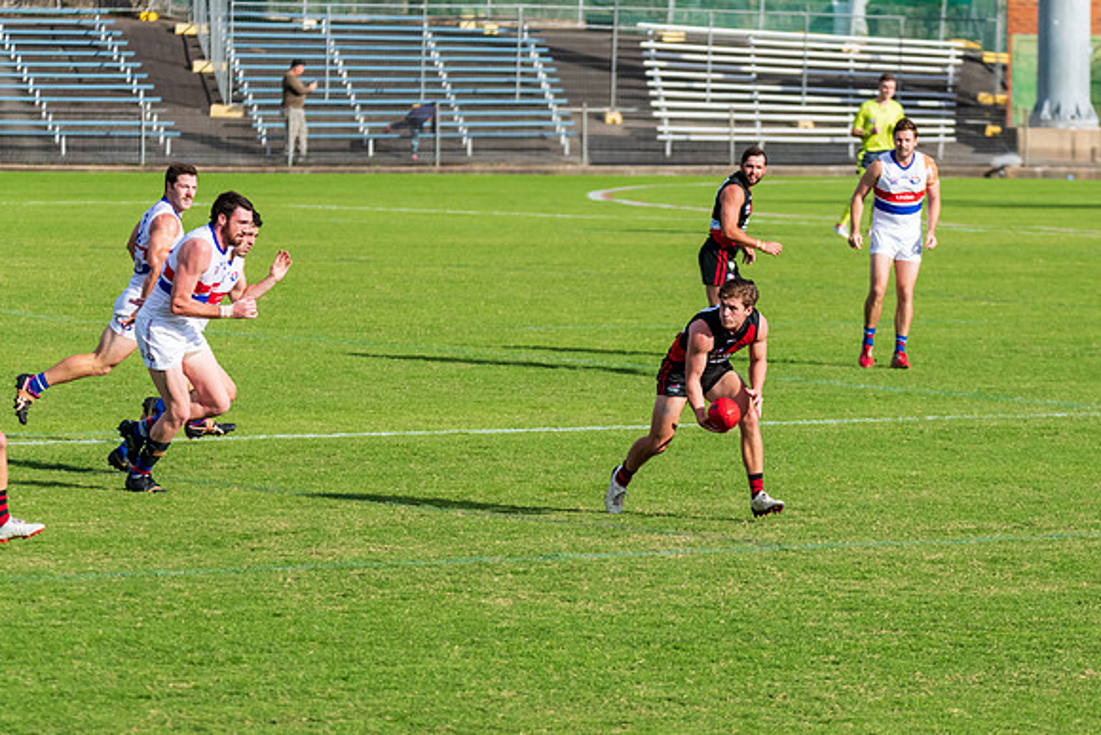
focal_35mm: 321
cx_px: 726
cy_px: 438
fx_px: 9818
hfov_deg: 6.4
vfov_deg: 4.3
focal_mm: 240
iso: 1000
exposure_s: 1/4000
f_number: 5.3
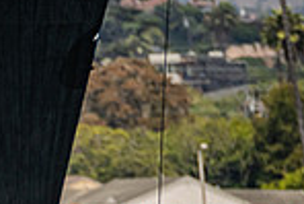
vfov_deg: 0.9
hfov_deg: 1.3
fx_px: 13220
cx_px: -220
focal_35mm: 1564
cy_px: 384
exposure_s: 1/2500
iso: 500
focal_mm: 400
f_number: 8
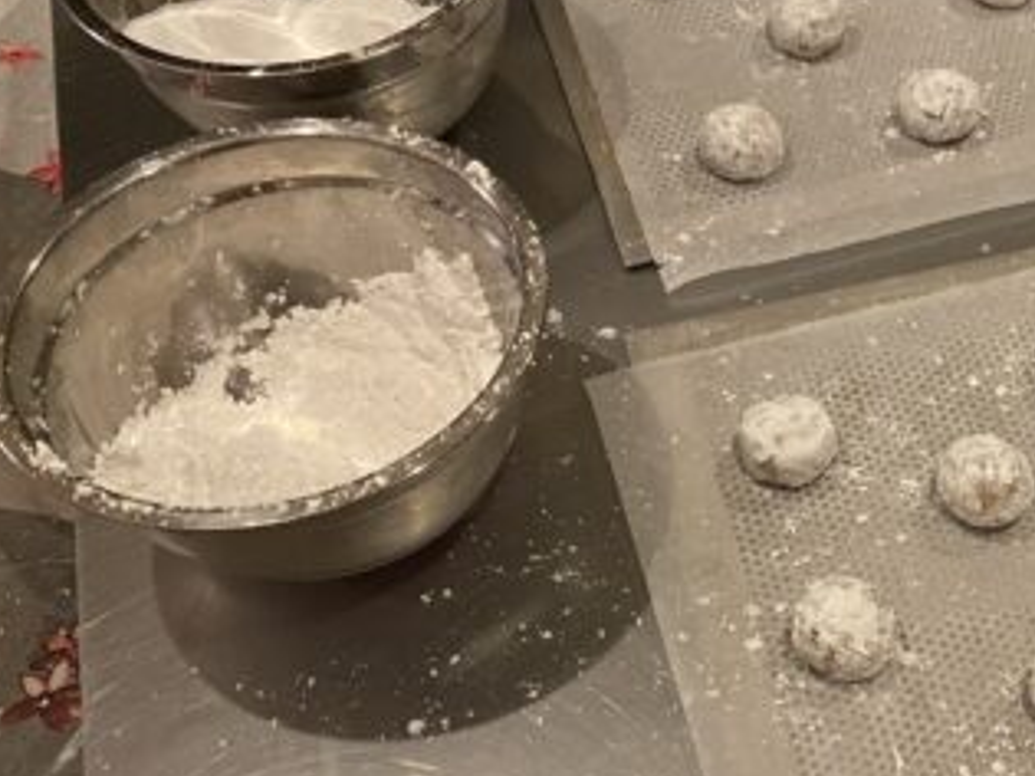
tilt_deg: -57.6
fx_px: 1644
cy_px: 513
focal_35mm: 55
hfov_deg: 32.6
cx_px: 991
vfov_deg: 26.4
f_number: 1.8
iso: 320
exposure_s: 1/50
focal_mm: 4.25
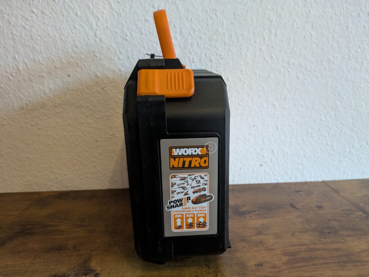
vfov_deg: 54.9
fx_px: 267
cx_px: 184
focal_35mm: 25
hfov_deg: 69.4
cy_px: 138
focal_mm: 5.43
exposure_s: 1/25
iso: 538
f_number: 1.89
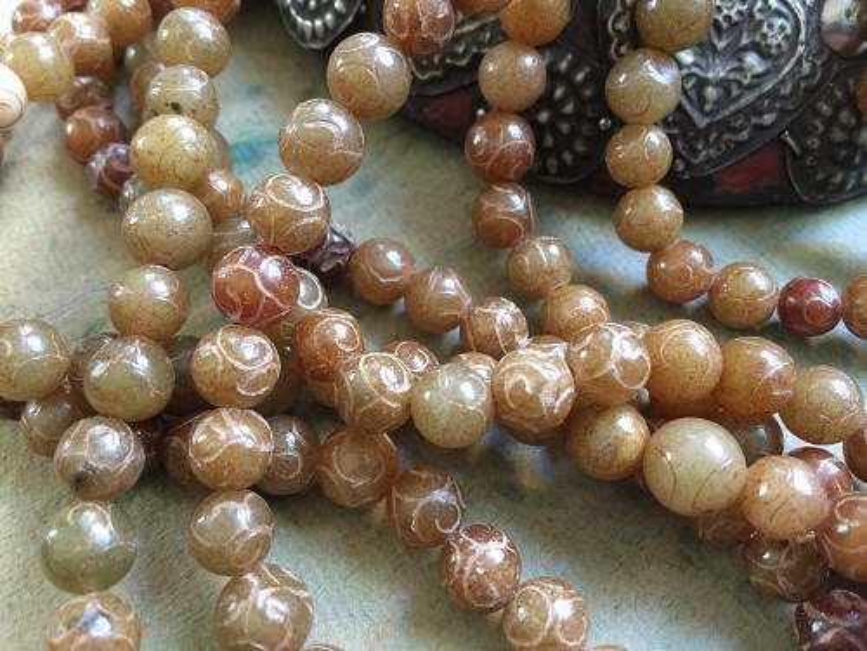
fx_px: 726
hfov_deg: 61.7
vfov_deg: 48.2
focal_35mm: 29
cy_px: 326
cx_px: 434
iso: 64
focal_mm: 4.15
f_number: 2.2
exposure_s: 1/4
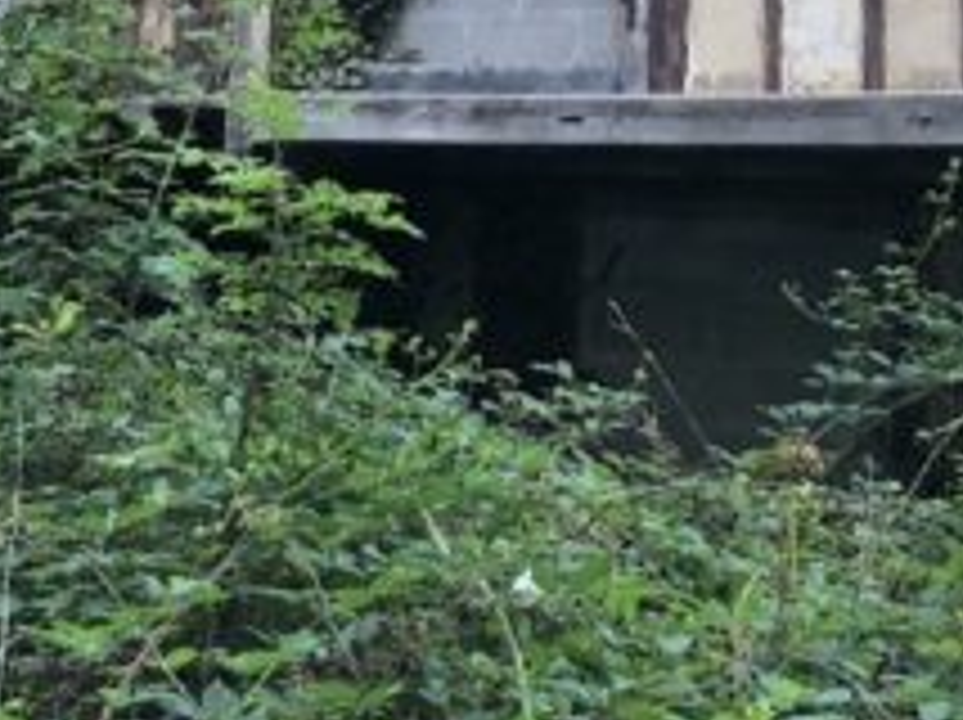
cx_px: 369
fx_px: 3112
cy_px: -673
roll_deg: -3.7
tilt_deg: +19.5
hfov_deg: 17.6
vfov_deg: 11.9
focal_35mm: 112
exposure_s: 1/24
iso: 40
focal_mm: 4
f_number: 1.8
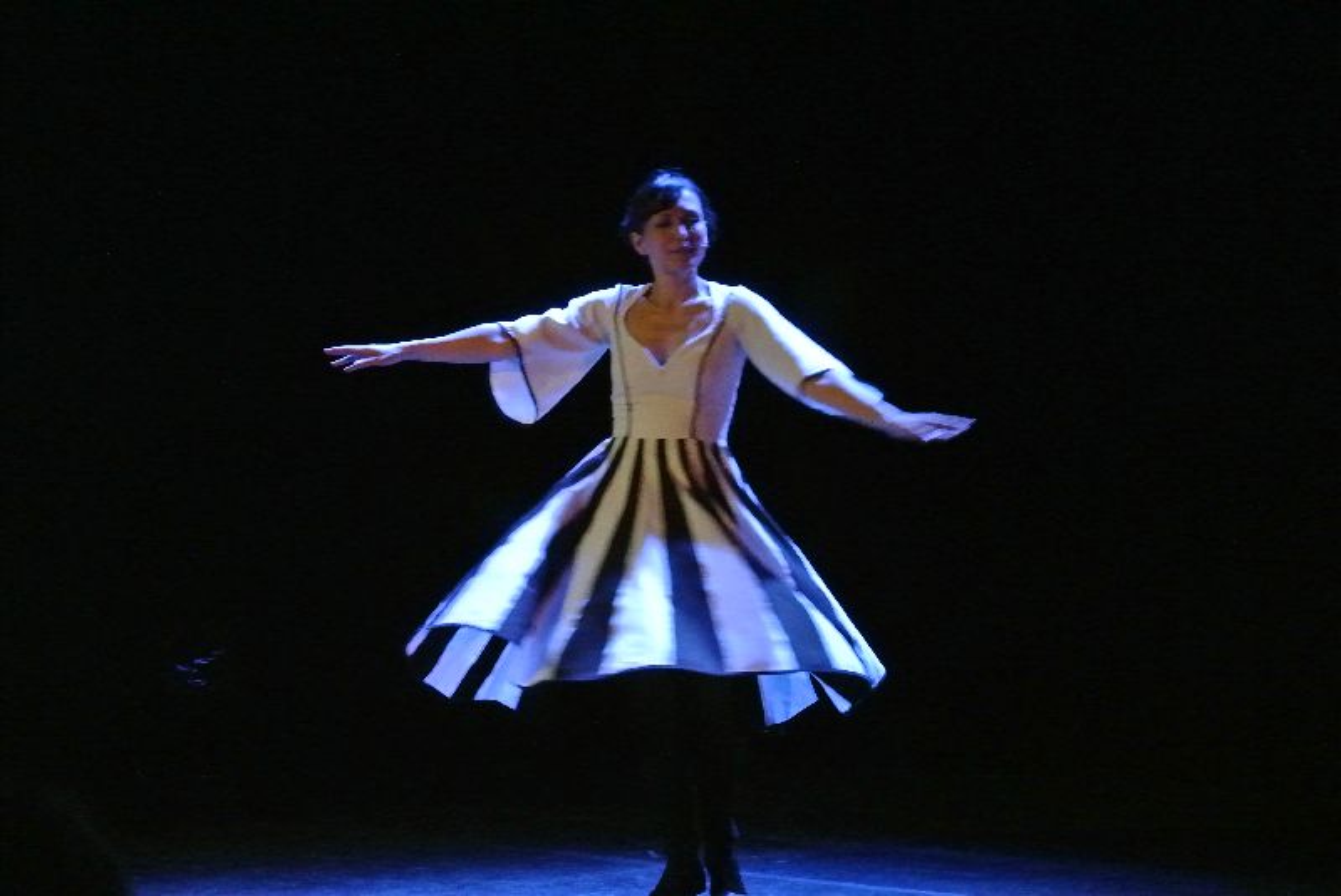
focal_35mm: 103
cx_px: 670
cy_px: 448
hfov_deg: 19.8
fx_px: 3840
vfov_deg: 13.3
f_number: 4
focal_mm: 38.5
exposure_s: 1/80
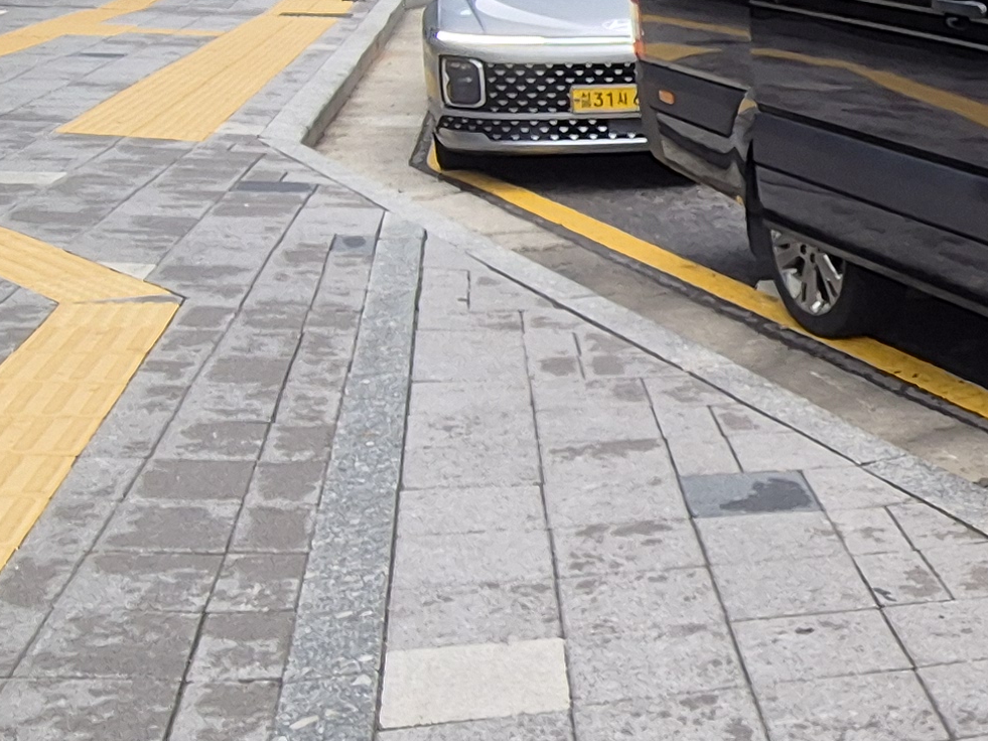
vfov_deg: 27.4
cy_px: 245
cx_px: 1277
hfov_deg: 29.4
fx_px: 1513
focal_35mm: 53
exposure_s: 1/138
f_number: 2.2
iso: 50
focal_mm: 2.2
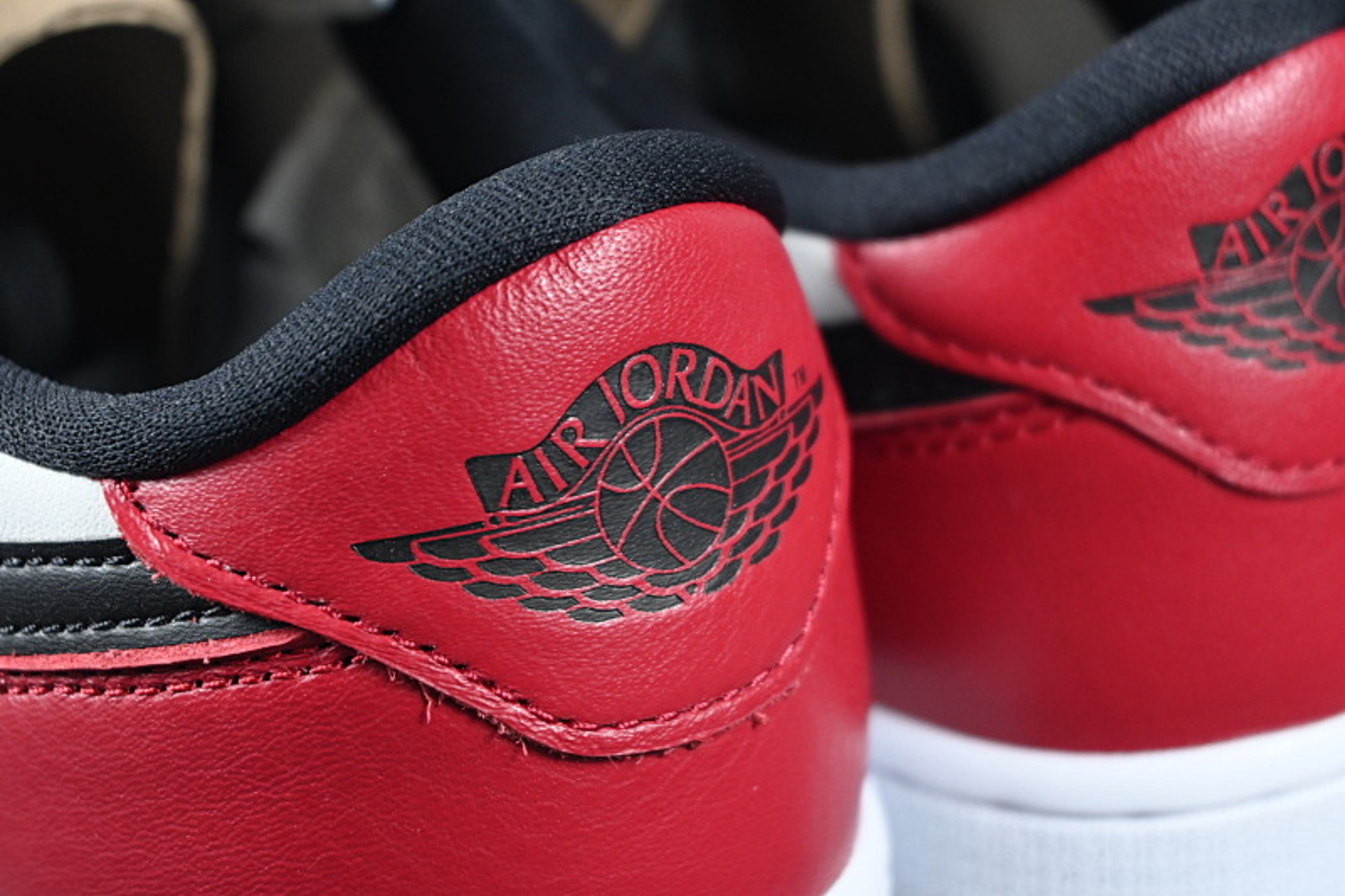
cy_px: 448
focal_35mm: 75
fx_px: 2801
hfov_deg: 27.0
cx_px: 672
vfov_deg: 18.2
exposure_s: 1/125
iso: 1100
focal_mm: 50
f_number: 6.3
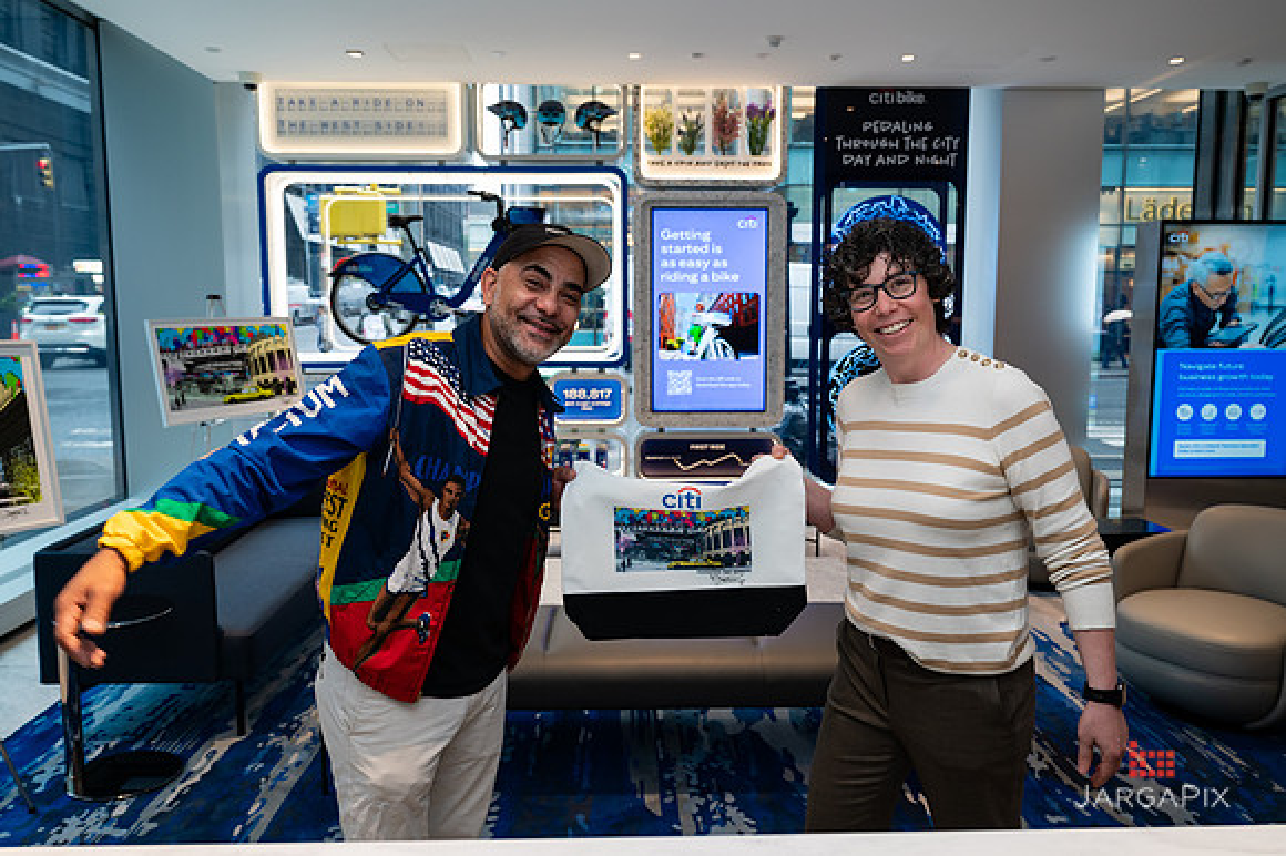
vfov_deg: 43.7
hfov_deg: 62.2
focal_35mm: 30
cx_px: 643
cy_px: 428
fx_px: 1067
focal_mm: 28.5
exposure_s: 1/160
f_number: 4
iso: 500
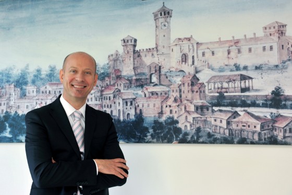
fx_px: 389
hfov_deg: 41.1
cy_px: 98
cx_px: 146
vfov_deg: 28.1
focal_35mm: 48
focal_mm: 48
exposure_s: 1/60
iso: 1000
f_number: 5
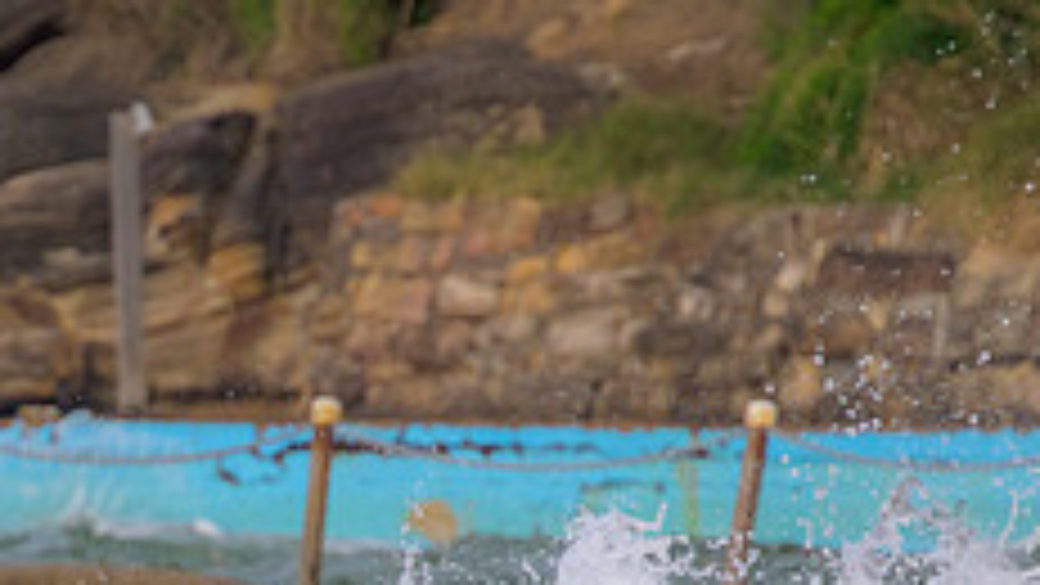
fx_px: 58028
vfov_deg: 0.6
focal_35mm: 2104
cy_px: 763
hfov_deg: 1.0
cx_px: -27
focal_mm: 800
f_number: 11
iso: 1100
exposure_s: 1/1250
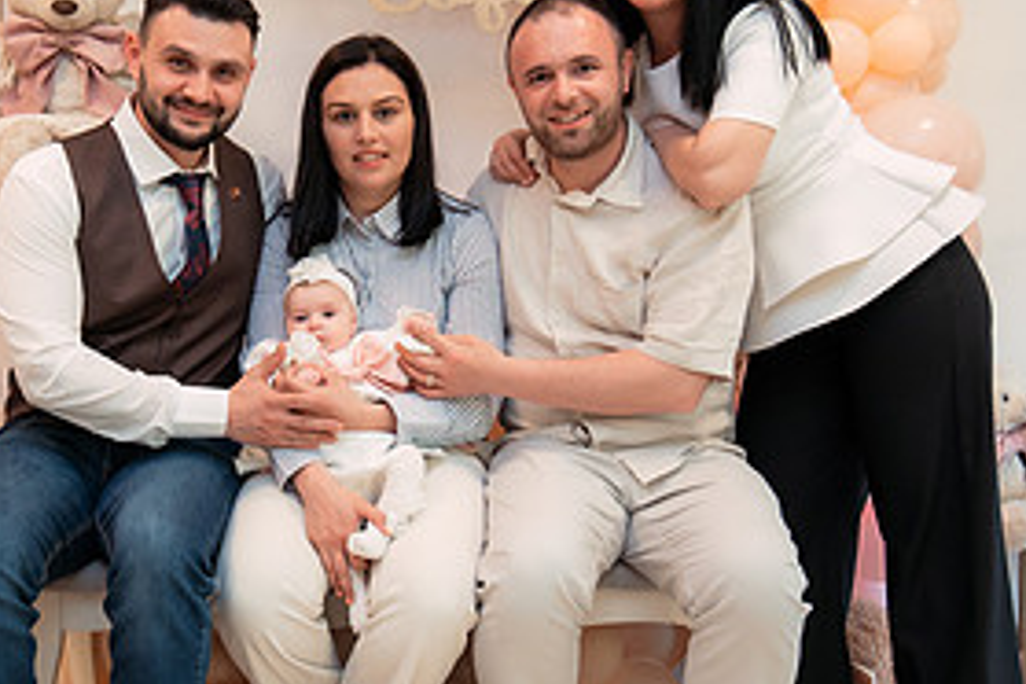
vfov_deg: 27.5
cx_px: 316
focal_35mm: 49
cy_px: 392
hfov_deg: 39.7
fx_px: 1396
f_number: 2.8
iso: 800
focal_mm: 22
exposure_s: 1/200
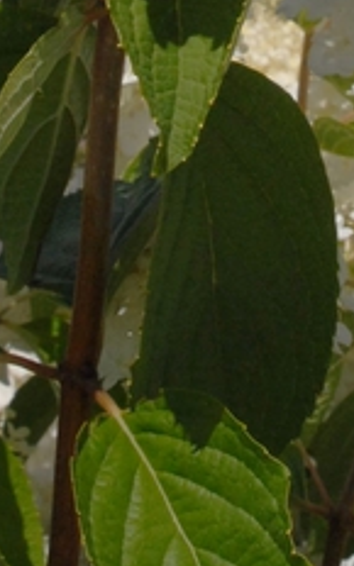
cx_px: 297
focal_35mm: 189
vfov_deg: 10.8
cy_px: -154
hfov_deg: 6.9
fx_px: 2917
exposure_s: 1/750
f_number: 14
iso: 400
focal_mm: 28
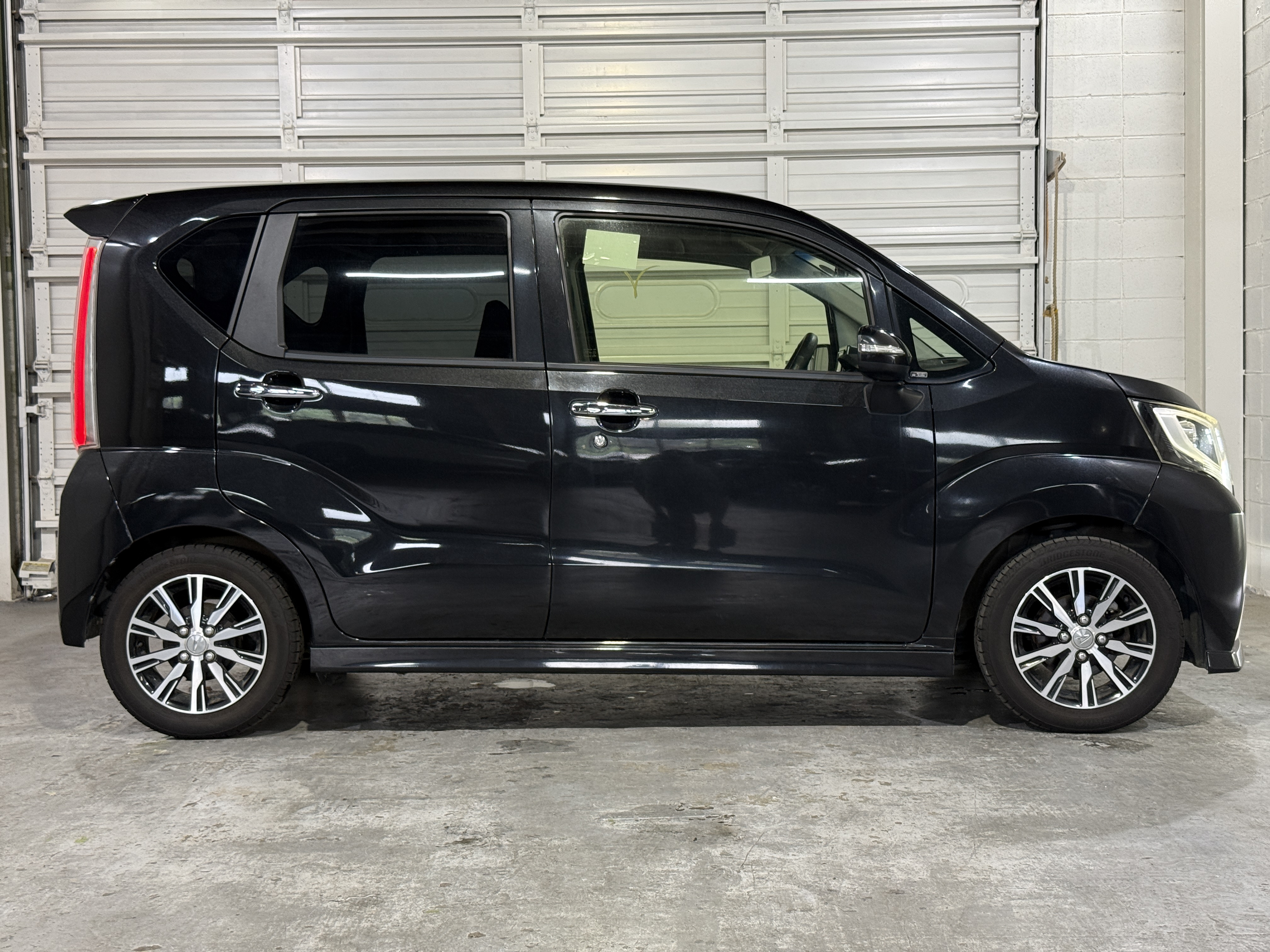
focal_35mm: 48
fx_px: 1761
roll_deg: +0.5
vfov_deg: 30.3
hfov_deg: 39.7
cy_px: 476
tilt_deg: -1.9
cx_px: 635
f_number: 1.78
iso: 160
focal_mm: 6.76
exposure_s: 1/60
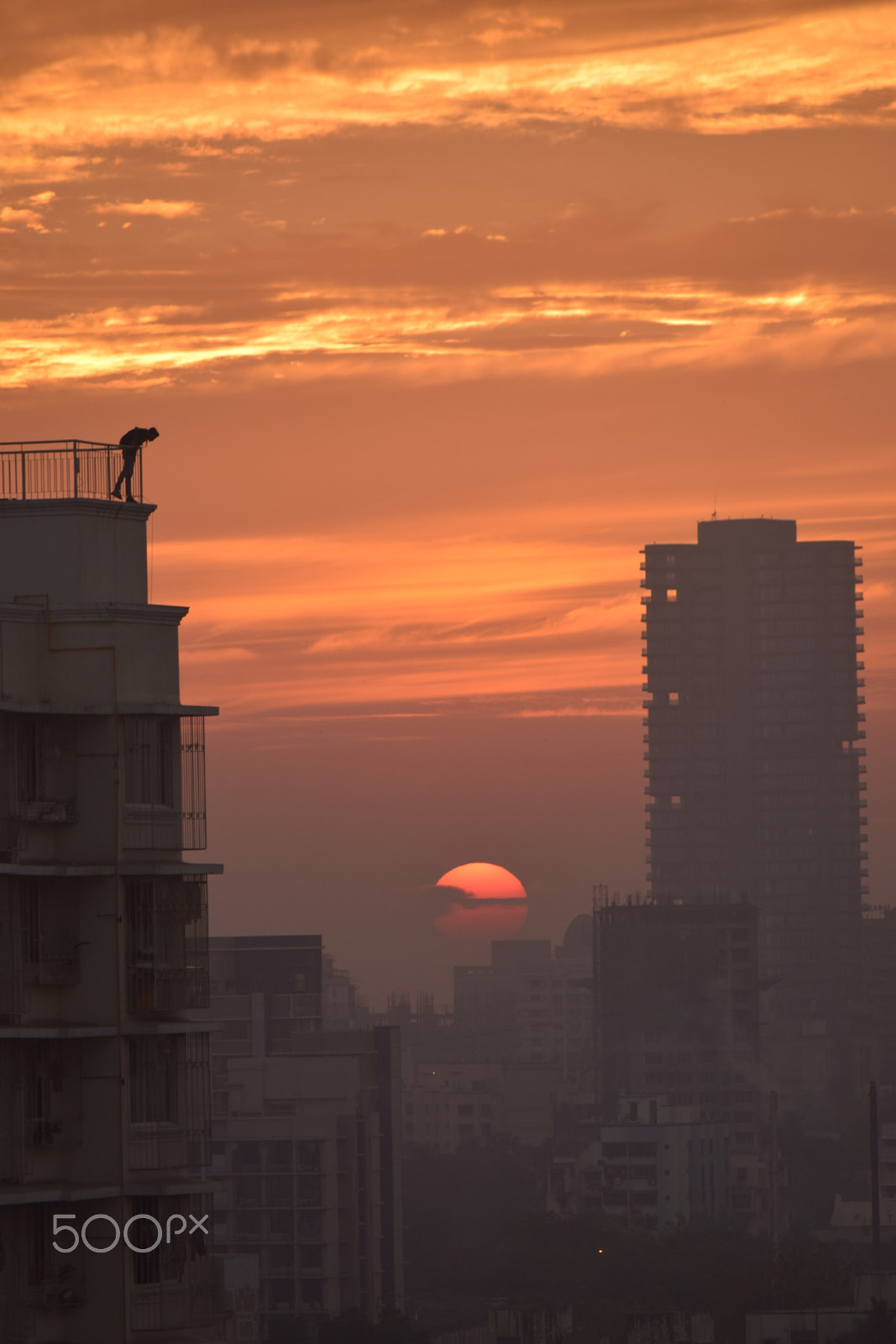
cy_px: 672
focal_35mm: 278
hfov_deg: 5.0
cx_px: 448
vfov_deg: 7.4
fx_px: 10357
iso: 200
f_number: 5.6
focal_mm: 185
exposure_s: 1/250
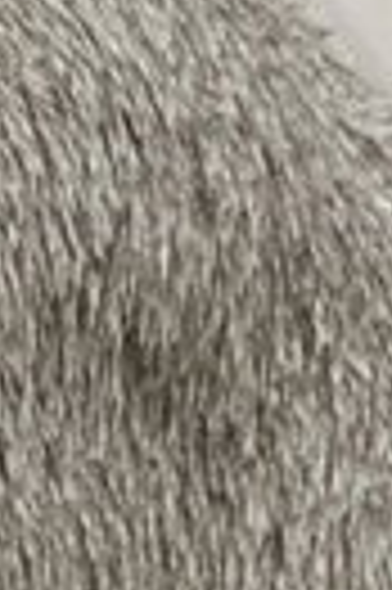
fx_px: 28870
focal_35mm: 1763
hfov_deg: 0.8
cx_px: -446
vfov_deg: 1.2
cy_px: 144
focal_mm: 150
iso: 800
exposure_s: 1/1000
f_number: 4.5
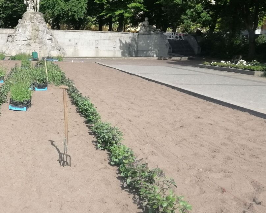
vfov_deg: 30.8
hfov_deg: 35.7
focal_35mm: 49
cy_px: 119
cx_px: 25
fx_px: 386
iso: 50
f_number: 1.8
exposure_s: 1/787
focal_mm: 3.95
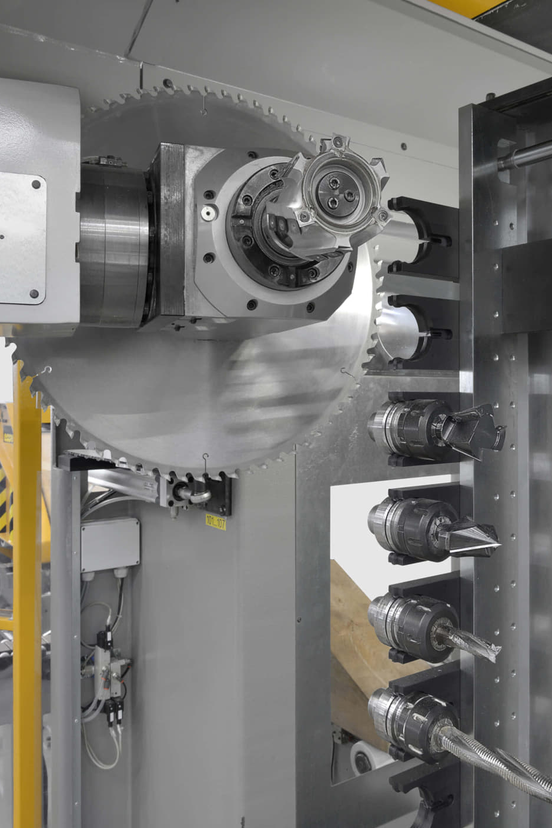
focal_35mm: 33
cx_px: 290
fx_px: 758
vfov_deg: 57.2
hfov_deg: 40.0
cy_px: 389
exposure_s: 4
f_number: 18
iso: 100
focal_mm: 31
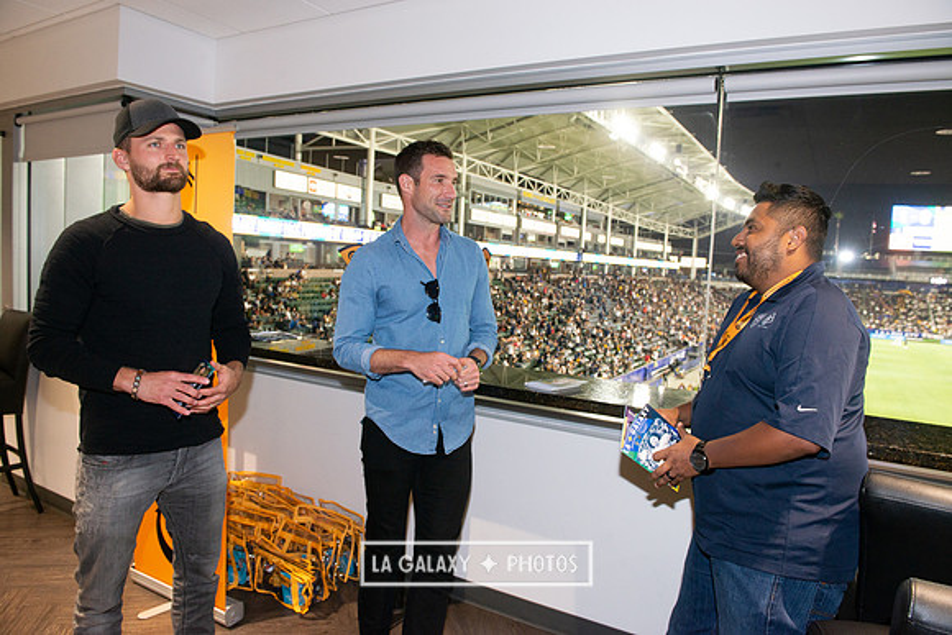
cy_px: 318
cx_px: 476
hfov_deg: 73.7
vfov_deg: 53.2
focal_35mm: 24
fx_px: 635
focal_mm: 24
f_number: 6.3
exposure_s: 1/60
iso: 640
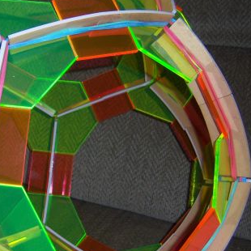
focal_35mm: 82
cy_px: 155
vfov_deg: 21.1
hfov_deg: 20.7
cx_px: 21
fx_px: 673
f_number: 2.8
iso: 80
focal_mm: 7.5
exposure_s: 1/60
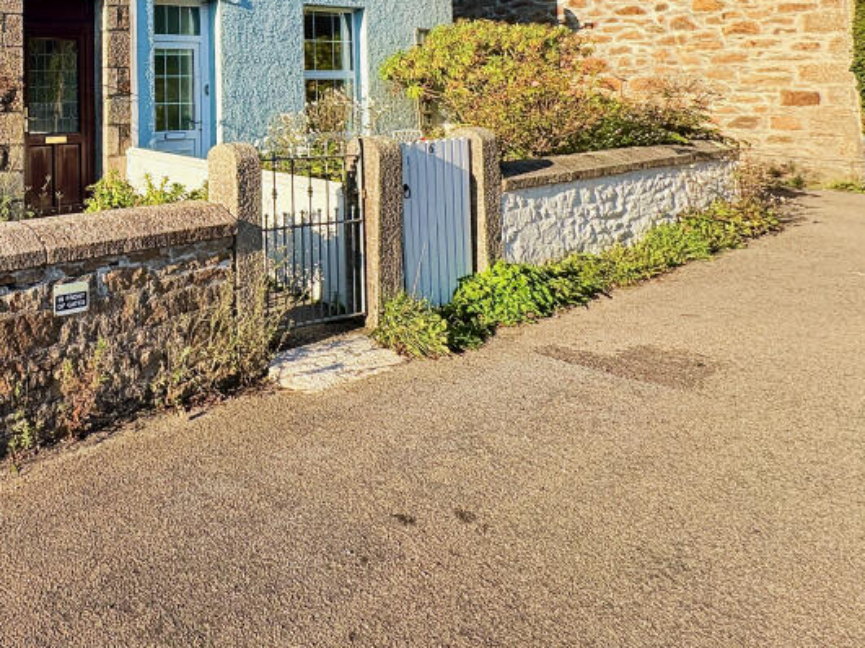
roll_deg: +1.2
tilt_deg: +3.6
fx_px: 675
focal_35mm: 27
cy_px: 41
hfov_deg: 54.1
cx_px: 39
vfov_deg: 45.5
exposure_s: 1/968
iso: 64
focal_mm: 2.22
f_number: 2.2
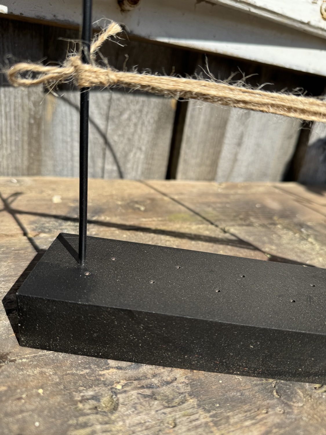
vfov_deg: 71.6
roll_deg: -9.6
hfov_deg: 56.8
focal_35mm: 24
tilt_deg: -24.0
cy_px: 218
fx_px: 301
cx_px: 163
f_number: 1.78
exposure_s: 1/3802
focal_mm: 6.76
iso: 80
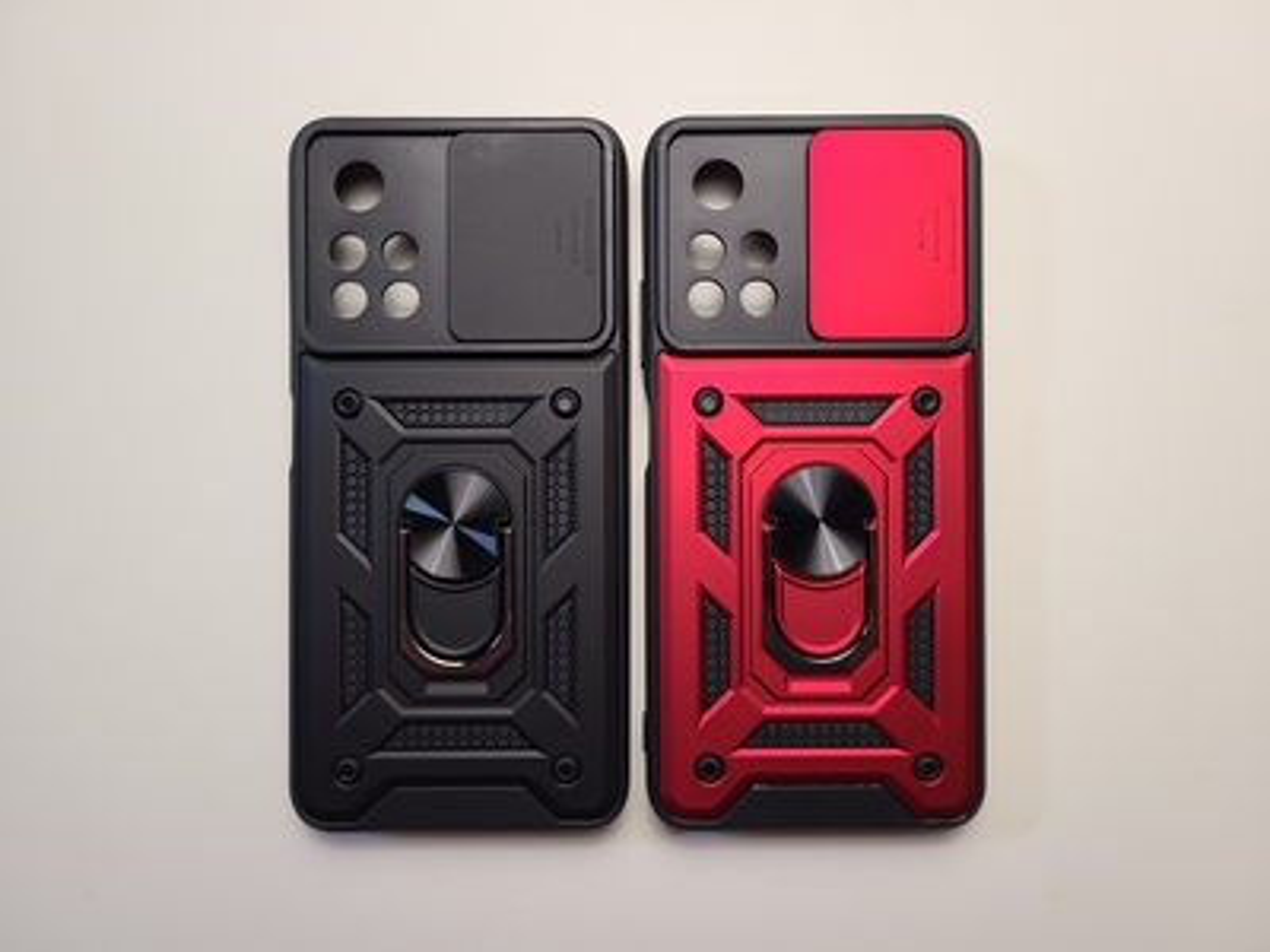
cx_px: 635
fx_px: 954
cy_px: 476
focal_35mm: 26
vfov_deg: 53.1
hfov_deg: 67.3
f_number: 1.8
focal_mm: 5.4
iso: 64
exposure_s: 1/100
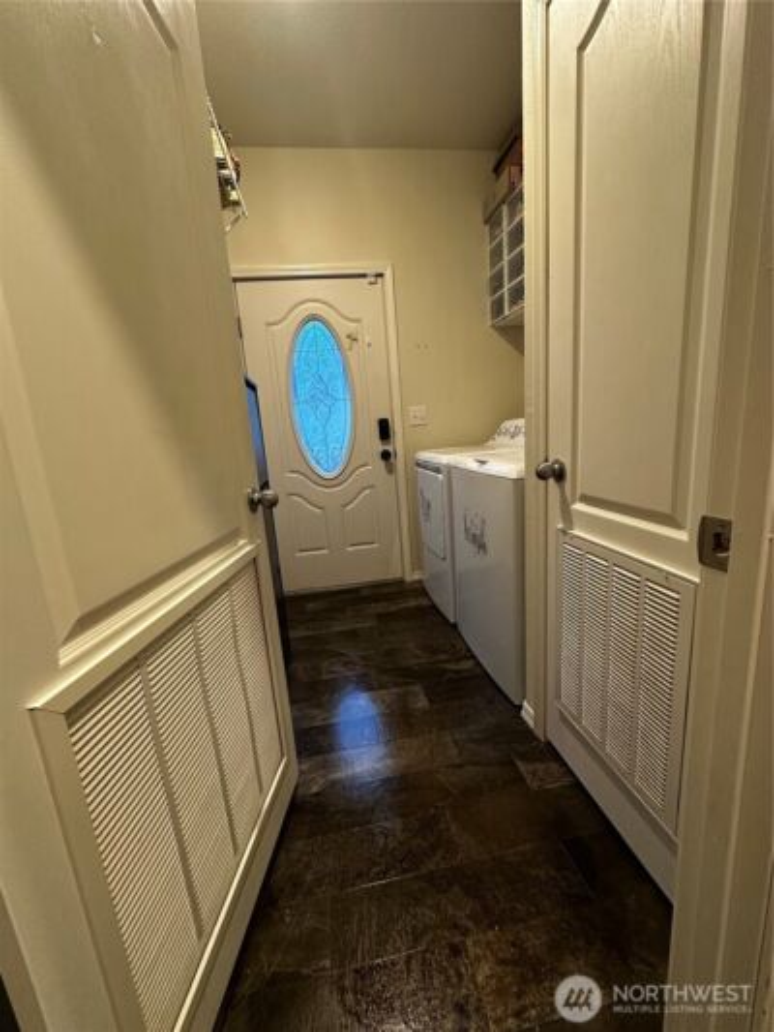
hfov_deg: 85.7
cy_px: 516
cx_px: 387
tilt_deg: -11.3
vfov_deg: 102.1
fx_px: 417
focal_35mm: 14
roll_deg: +3.8
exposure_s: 1/60
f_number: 2.2
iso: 500
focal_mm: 2.22
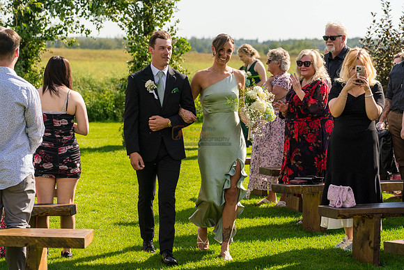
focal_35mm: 109
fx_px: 1228
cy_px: 134
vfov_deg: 12.5
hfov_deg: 18.7
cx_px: 192
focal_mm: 96
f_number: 4.5
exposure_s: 1/2000
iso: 400
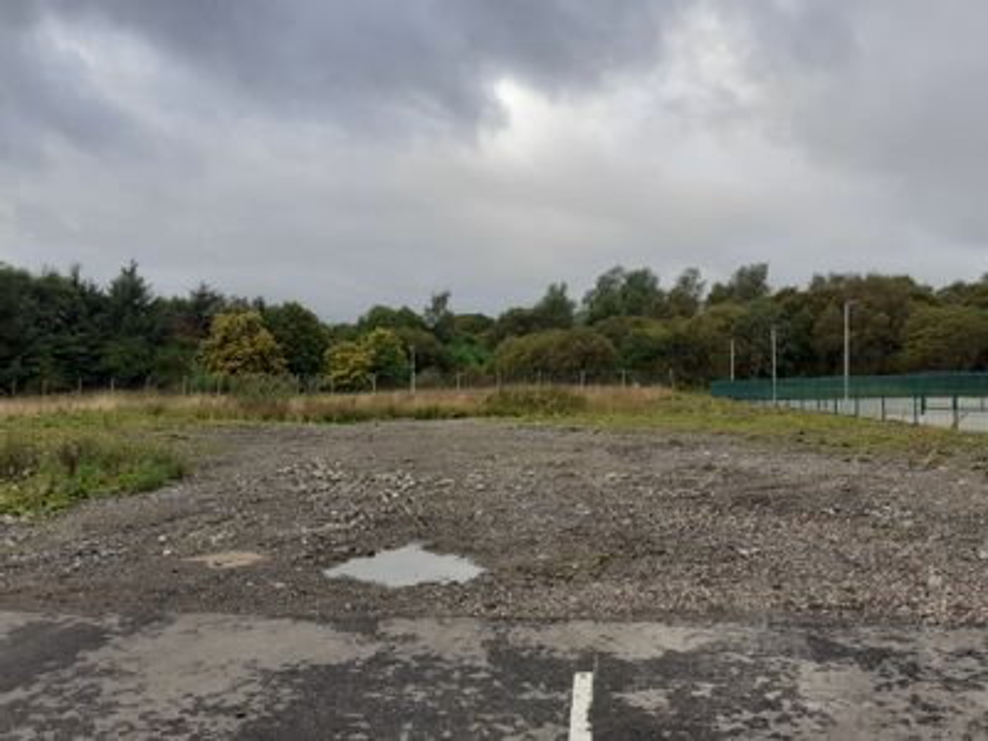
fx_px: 771
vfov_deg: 51.4
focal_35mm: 27
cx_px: 494
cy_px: 370
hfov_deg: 65.3
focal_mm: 3.6
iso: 40
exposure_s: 1/700
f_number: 1.9
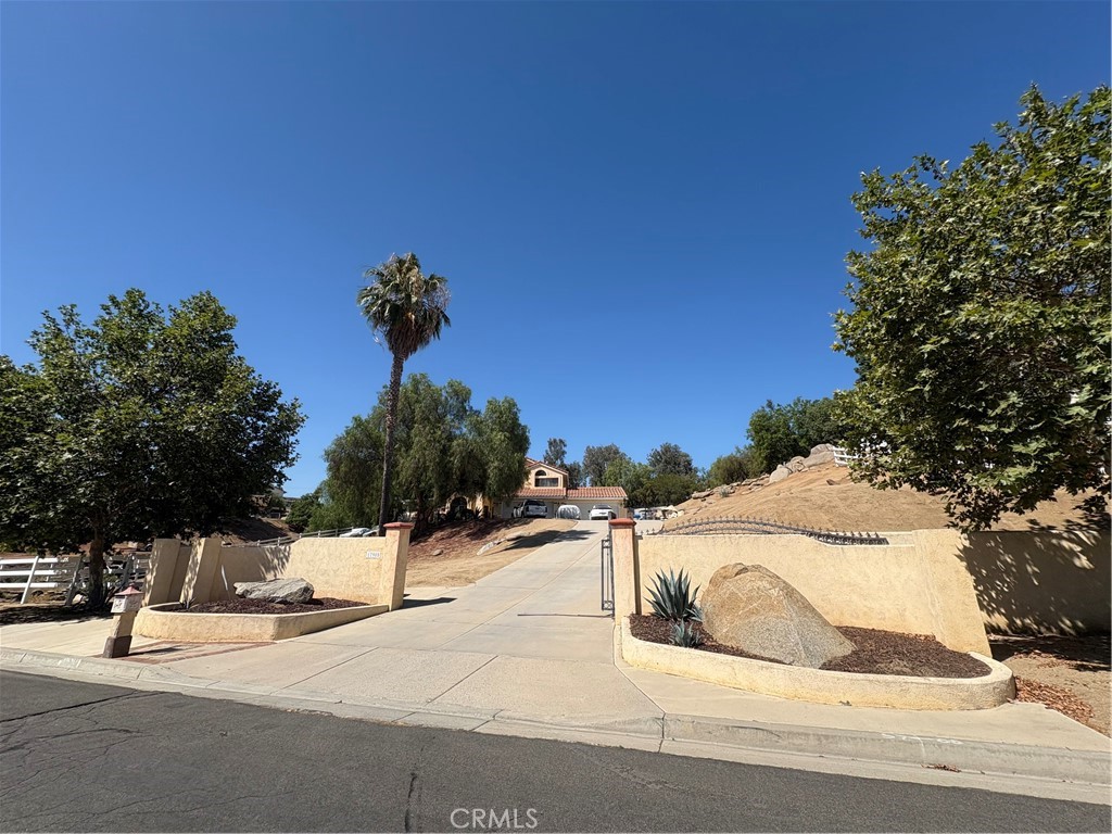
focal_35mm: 14
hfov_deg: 102.1
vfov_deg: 85.7
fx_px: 450
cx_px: 556
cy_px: 417
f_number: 2.2
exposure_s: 1/2273
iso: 50
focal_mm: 2.22
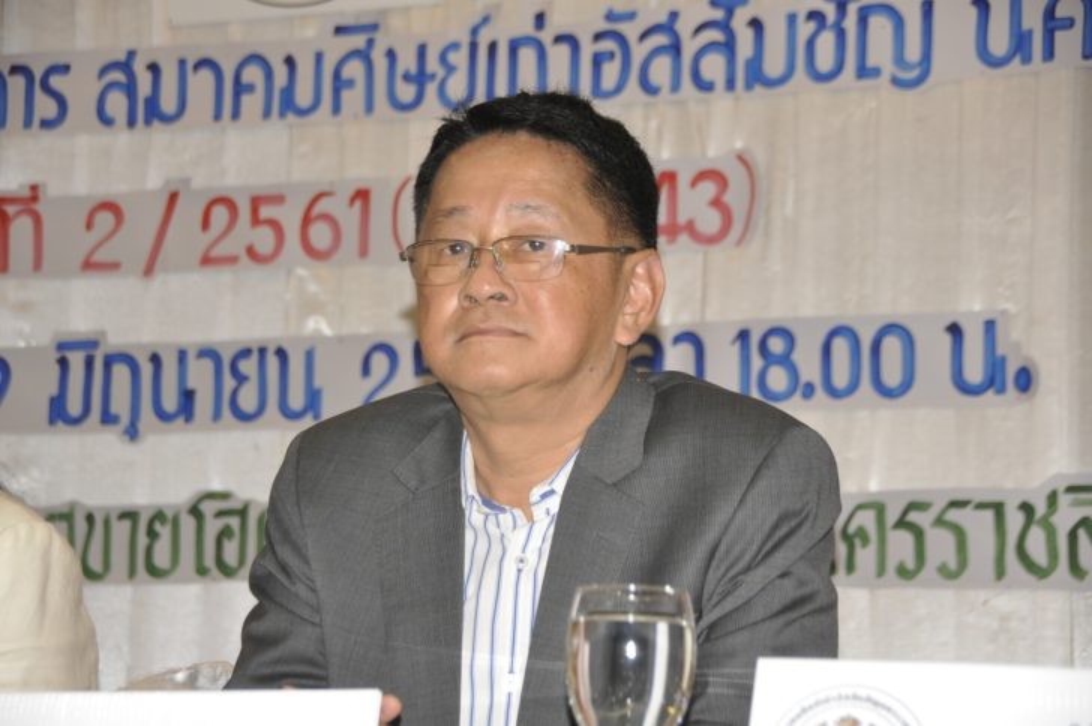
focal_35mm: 93
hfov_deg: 21.9
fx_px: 2818
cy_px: 363
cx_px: 546
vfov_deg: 14.7
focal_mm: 62
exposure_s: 1/60
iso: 800
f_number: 4.8
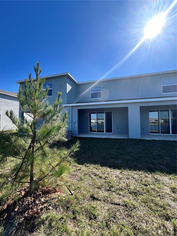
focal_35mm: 13
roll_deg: +0.0
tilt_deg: +3.6
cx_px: 88
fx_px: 89
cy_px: 118
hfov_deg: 89.9
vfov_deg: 106.2
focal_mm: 1.57
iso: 32
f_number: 1.8
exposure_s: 1/797
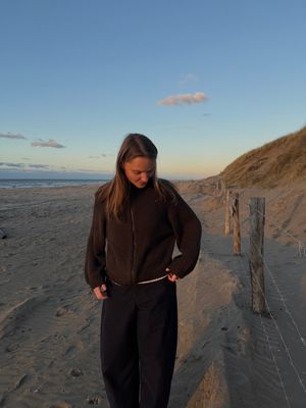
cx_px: 153
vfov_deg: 71.6
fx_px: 283
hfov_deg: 56.8
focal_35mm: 24
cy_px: 204
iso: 100
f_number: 1.78
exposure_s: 1/589
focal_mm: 6.76
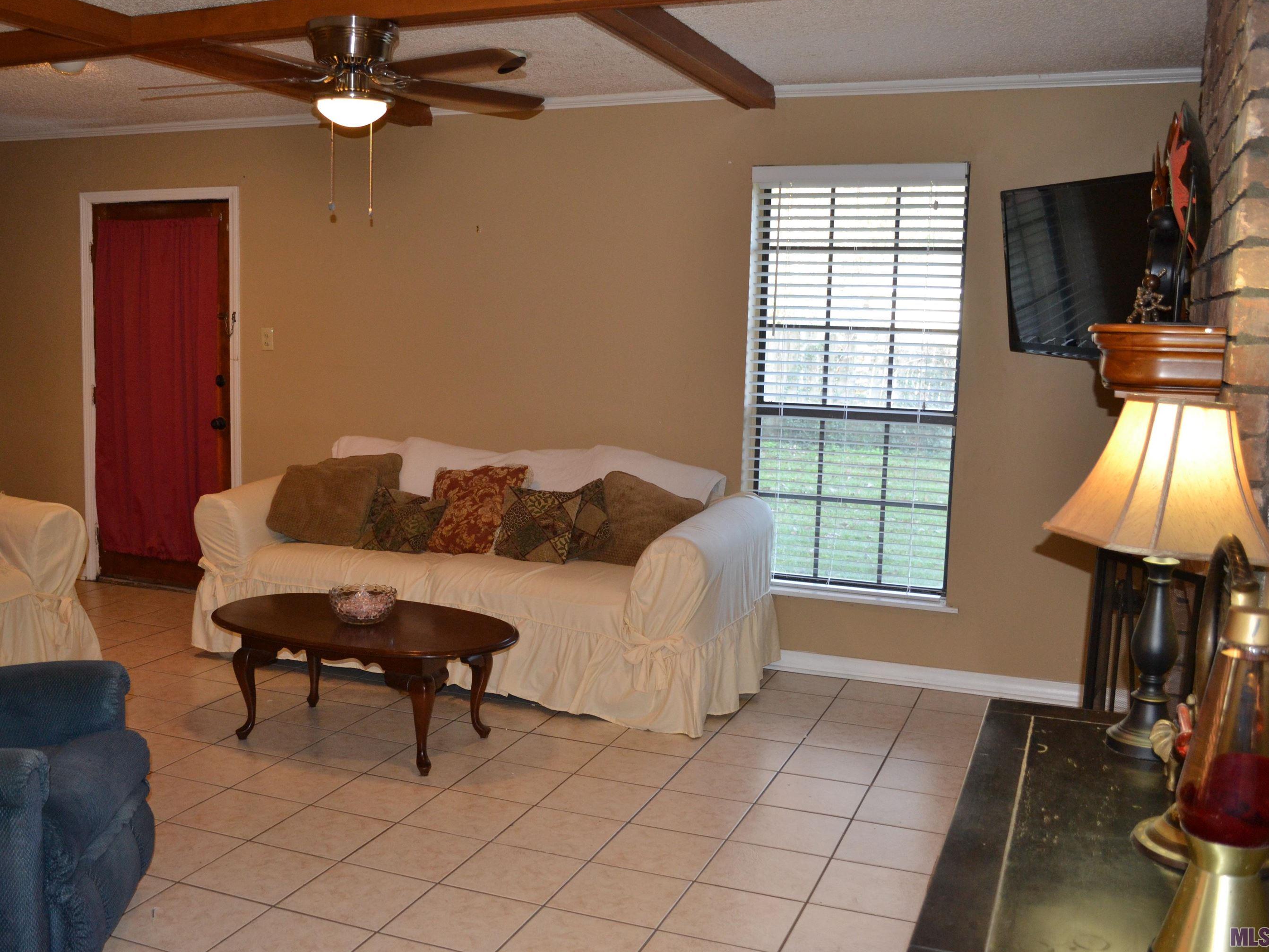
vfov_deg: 42.9
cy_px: 471
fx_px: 1210
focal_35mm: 33
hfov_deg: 55.3
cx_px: 575
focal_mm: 20
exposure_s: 1/60
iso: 720
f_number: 3.8
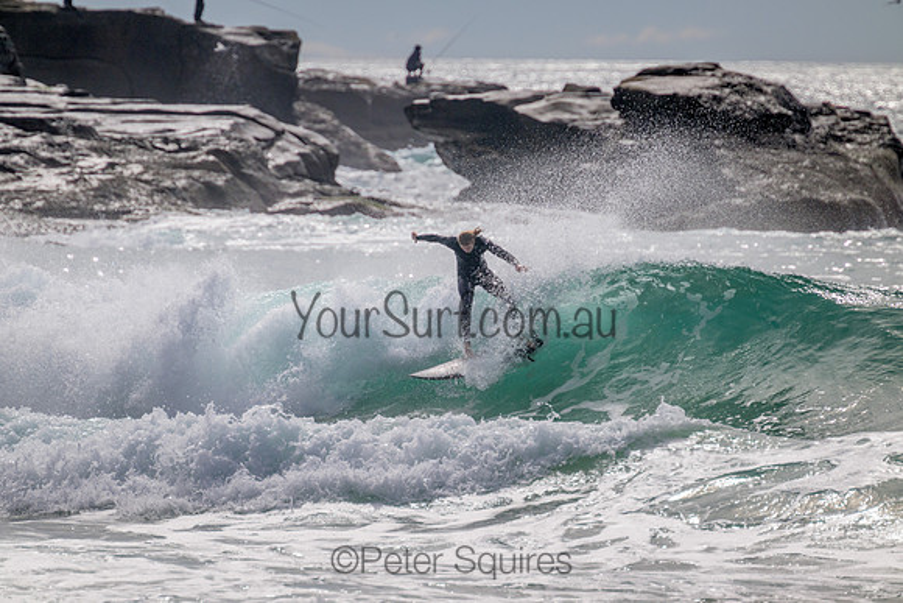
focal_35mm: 800
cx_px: 452
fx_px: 20070
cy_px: 302
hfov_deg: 2.6
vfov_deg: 1.7
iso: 450
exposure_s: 1/2000
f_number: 11
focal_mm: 800
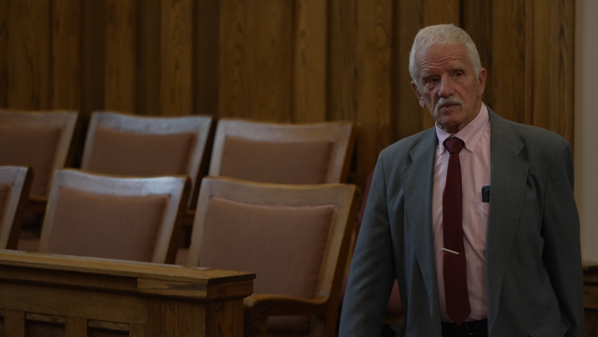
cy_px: 144
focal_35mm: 142
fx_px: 2252
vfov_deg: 8.5
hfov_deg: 15.1
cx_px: 299
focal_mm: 135
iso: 500
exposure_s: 1/60
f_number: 4
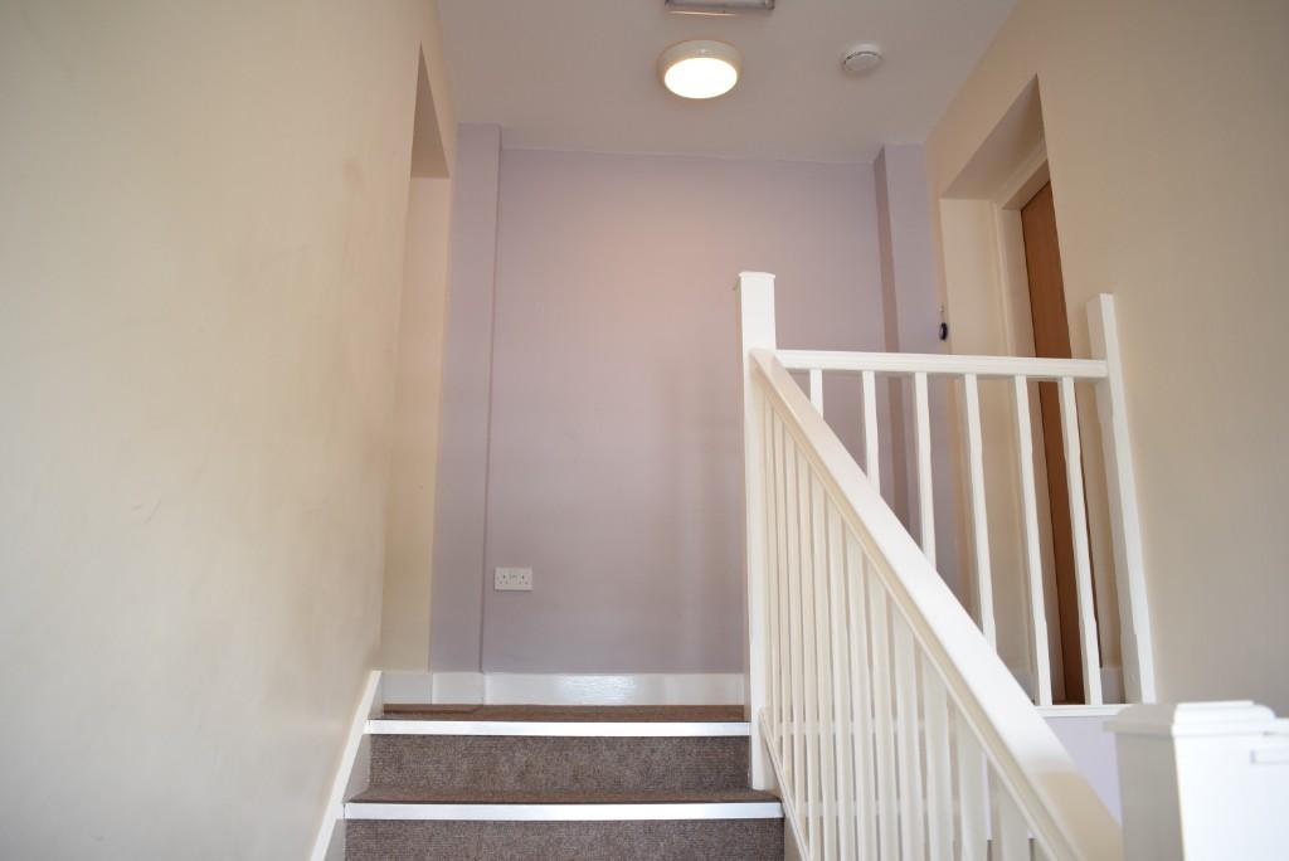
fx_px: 967
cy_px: 430
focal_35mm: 27
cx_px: 644
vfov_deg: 48.0
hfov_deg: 67.4
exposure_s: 1/30
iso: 640
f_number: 3.5
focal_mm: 18
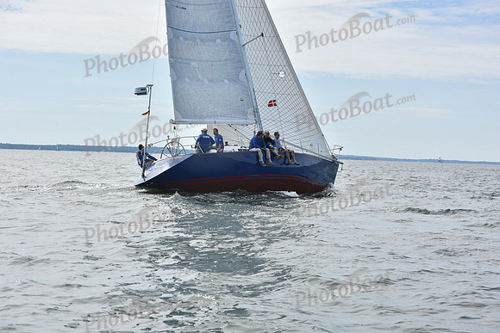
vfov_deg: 19.5
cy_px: 166
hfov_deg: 28.8
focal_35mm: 70
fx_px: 972
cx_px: 250
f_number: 8
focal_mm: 70
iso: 320
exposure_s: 1/1000
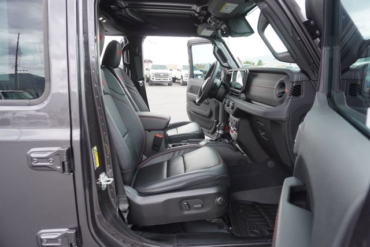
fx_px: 247
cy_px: 124
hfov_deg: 73.7
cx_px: 185
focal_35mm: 24
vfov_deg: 53.2
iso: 100
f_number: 4.5
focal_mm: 16
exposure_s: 1/80
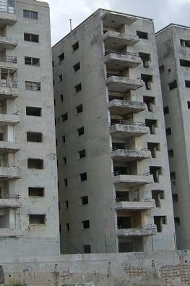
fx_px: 507
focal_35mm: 64
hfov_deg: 20.8
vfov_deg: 31.3
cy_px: 113
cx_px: 19
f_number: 2.8
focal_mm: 7.9
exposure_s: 1/160
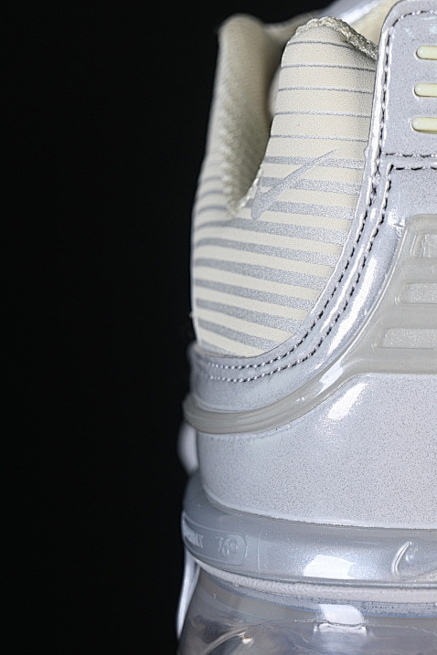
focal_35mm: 113
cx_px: 413
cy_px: 328
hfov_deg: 12.0
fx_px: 2057
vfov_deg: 18.1
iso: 160
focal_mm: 50
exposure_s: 1/80
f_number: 7.1
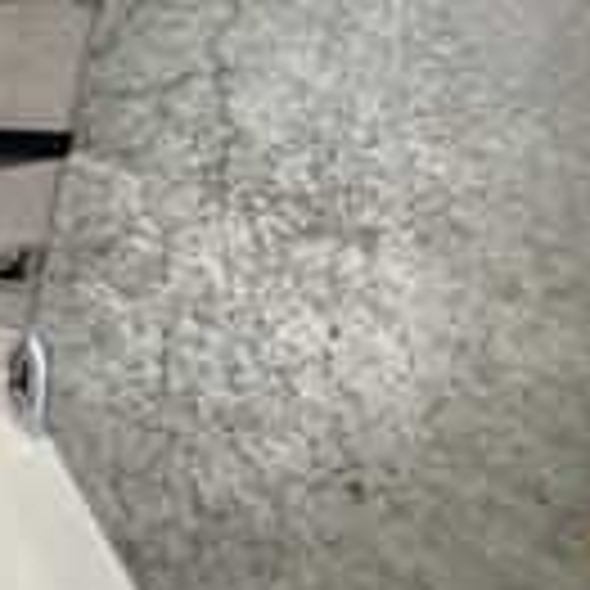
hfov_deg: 19.6
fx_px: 1504
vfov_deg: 22.2
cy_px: 351
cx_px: -270
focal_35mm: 78
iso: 320
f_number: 1.8
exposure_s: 1/30
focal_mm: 3
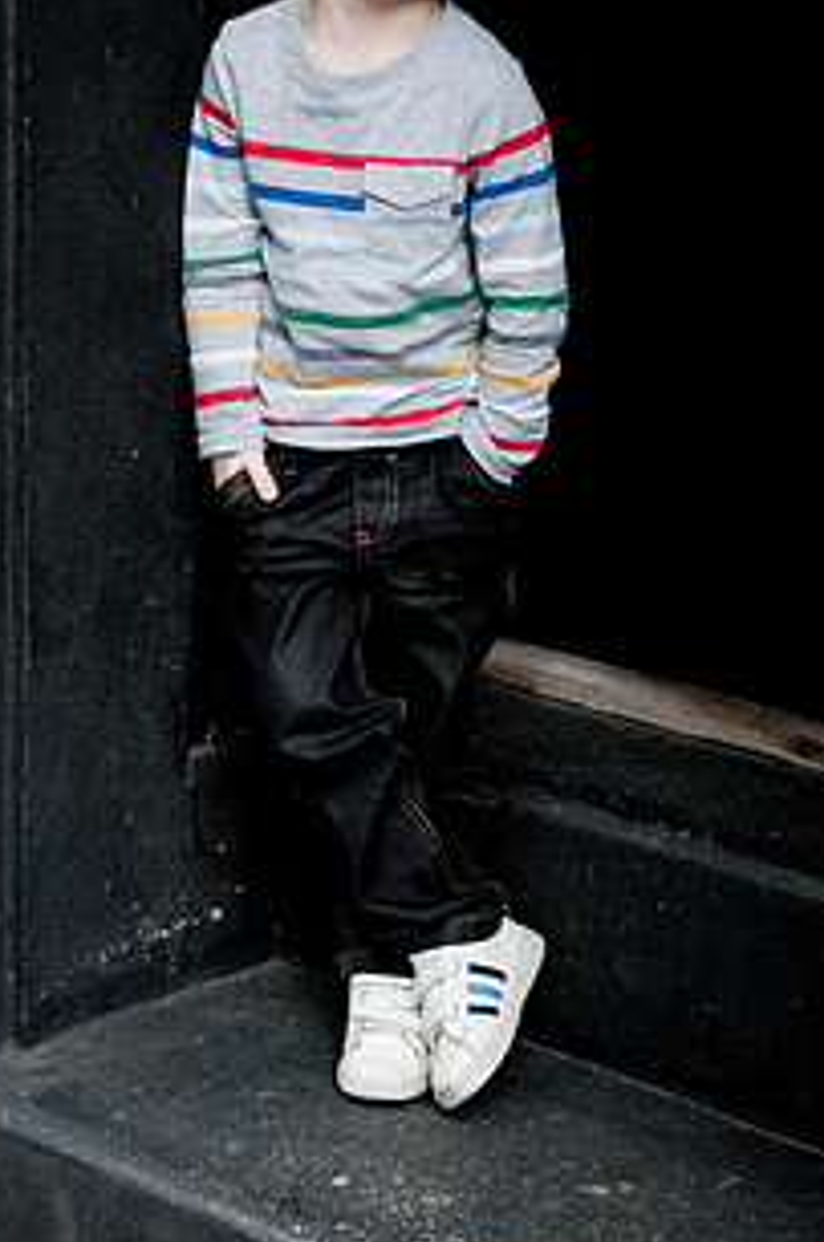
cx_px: 485
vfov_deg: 26.8
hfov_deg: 18.1
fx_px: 2584
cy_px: 382
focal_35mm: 75
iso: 800
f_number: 4
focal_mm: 34
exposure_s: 1/320
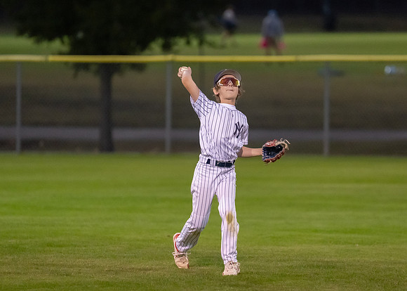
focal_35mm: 321
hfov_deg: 6.3
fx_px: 3713
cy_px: 131
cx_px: 214
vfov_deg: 4.5
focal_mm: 200
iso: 4000
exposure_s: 1/1000
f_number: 2.8
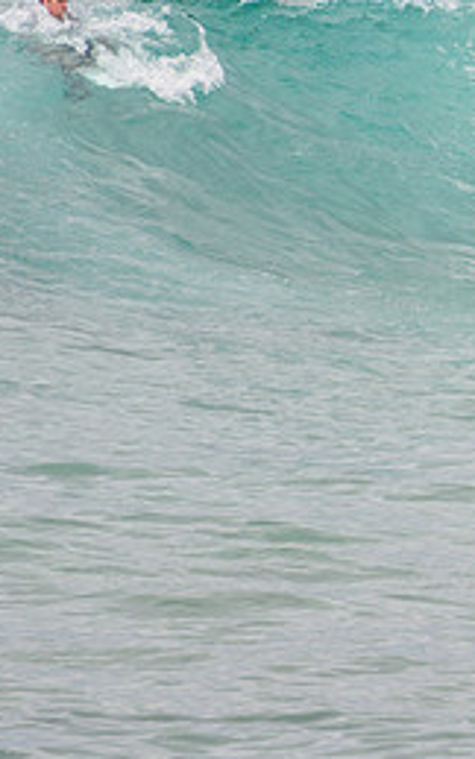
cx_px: 856
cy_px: 74
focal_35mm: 1257
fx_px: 26021
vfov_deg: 1.7
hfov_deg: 1.0
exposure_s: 1/2000
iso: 160
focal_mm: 400
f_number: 5.6
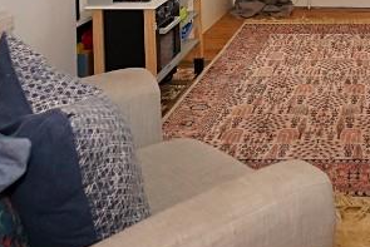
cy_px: -130
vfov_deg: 21.5
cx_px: 393
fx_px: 535
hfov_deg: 33.9
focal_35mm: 52
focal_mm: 10
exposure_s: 1/160
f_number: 4
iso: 2500
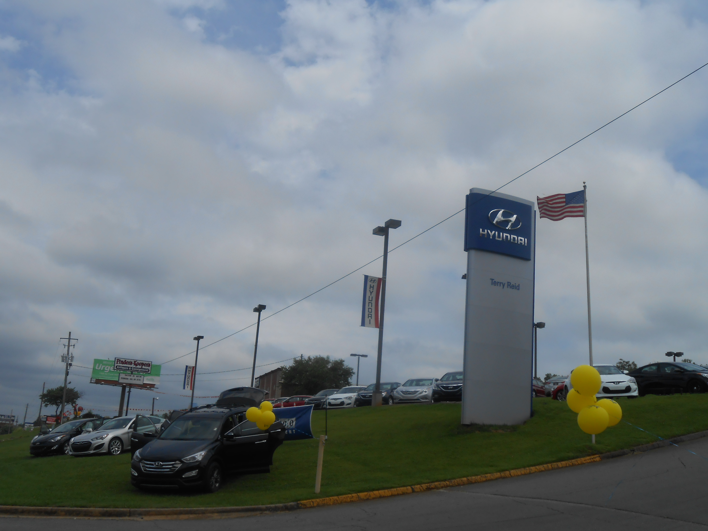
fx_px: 777
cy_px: 266
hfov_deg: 49.0
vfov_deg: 37.7
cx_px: 354
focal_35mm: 38
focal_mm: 6.8
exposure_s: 1/250
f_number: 13.2
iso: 80
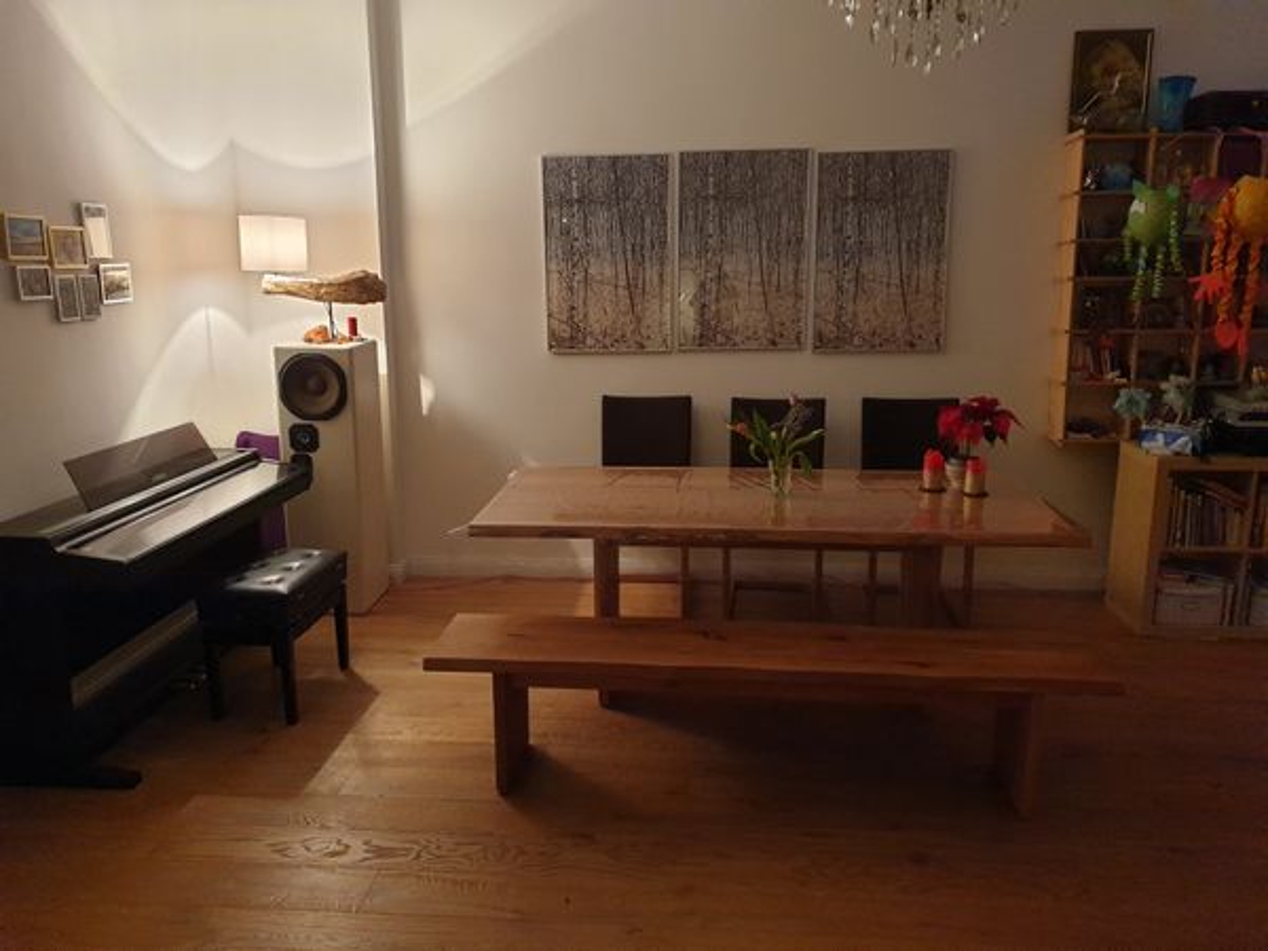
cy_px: 476
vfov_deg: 53.1
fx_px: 952
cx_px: 634
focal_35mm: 26
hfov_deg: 67.3
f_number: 1.5
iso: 320
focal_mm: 4.3
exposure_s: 1/50
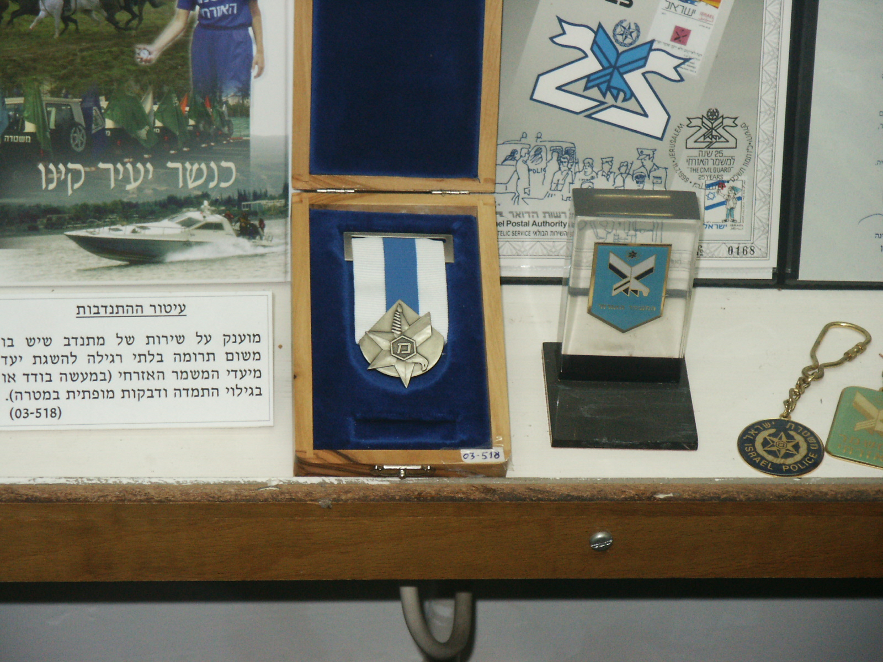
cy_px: 331
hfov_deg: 14.2
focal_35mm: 139
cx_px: 442
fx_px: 3546
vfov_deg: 10.7
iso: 200
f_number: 3.6
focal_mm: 28.23
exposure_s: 1/125
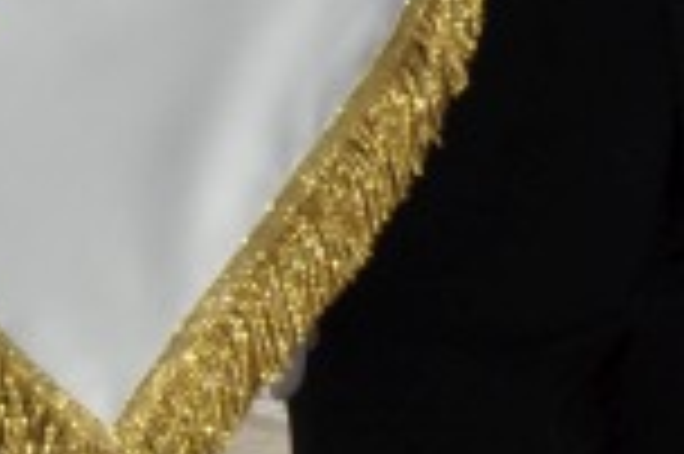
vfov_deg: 4.0
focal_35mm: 338
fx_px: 6415
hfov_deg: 6.0
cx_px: -342
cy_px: -342
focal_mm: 38
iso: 200
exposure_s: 1/400
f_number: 10
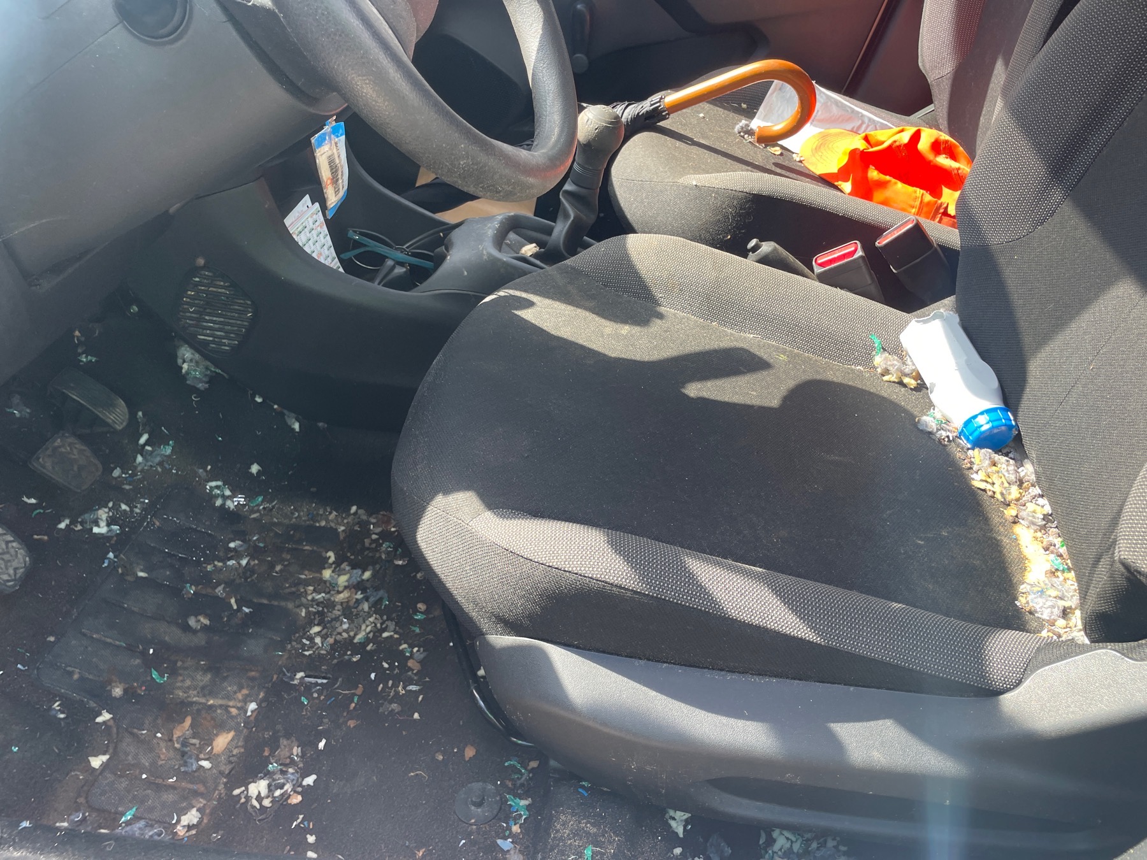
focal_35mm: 26
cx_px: 574
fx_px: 862
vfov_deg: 53.1
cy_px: 430
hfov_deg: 67.3
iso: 32
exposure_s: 1/193
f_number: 1.6
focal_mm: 4.2
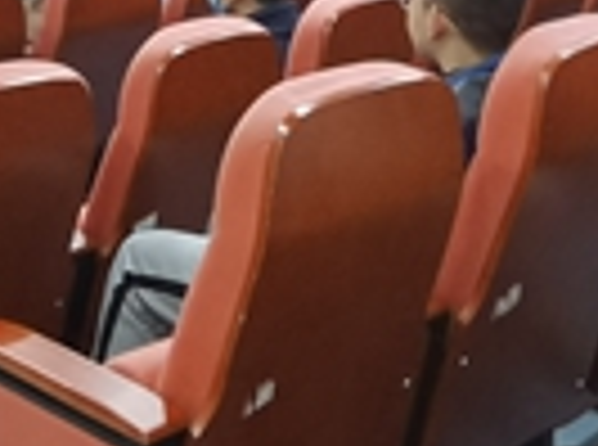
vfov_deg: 15.4
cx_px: 148
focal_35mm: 83
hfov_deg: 23.4
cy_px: -340
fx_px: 1430
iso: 640
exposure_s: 1/33.3
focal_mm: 2.26
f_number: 2.2
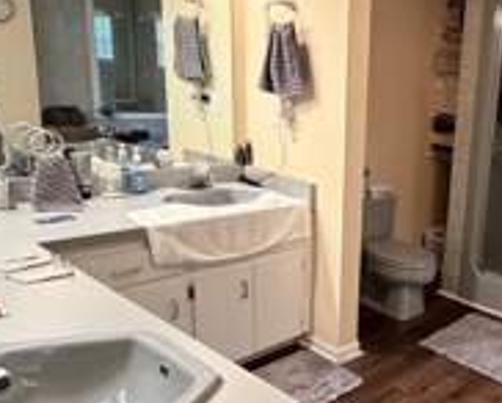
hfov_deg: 42.6
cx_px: 513
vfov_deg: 41.2
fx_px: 535
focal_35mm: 36
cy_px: 221
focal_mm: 2.22
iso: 640
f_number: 2.2
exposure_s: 1/60
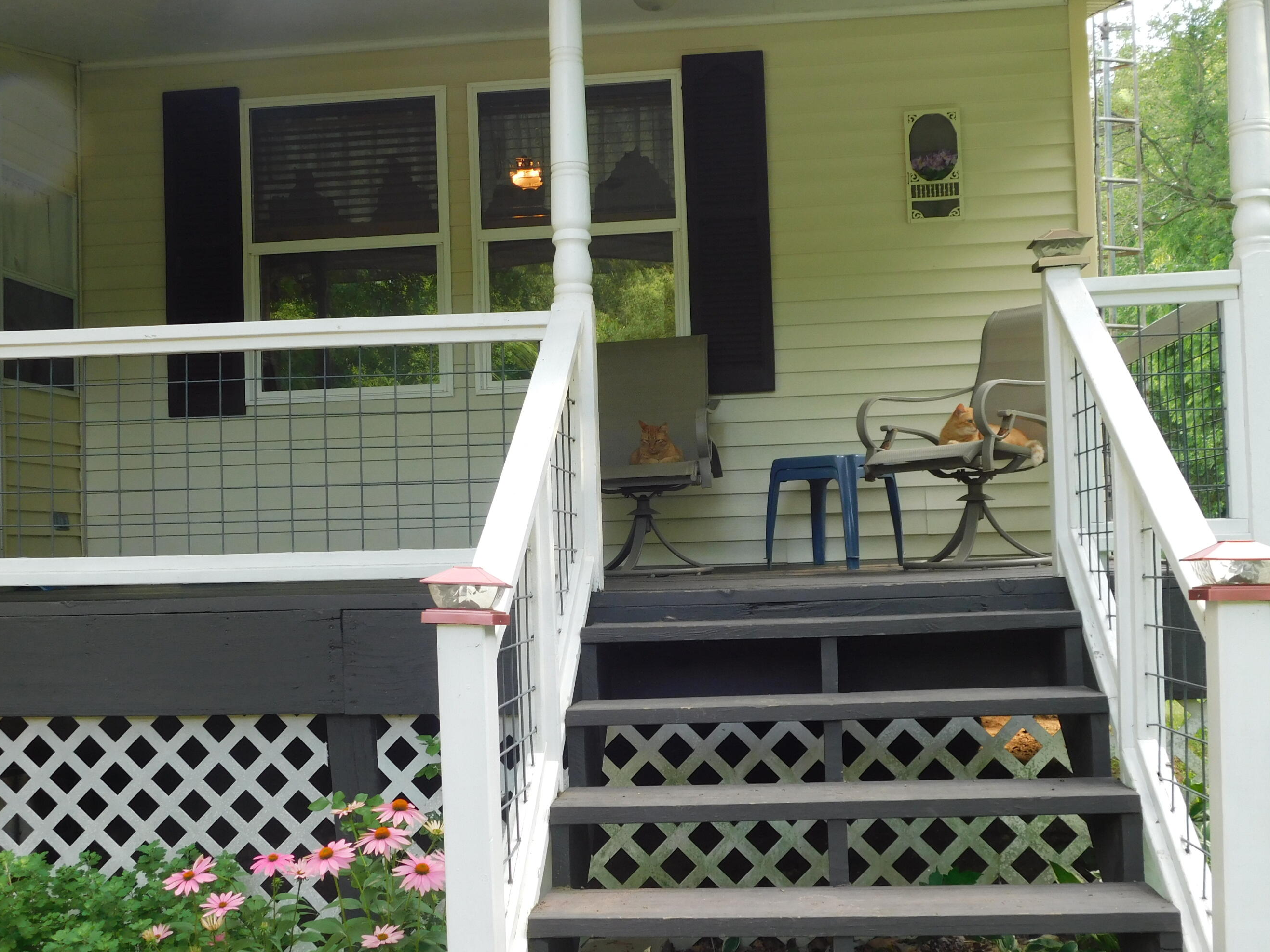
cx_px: 603
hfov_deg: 45.8
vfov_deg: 35.1
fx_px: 1504
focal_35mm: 41
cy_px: 495
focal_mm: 6.3
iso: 125
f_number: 3.5
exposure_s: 1/80
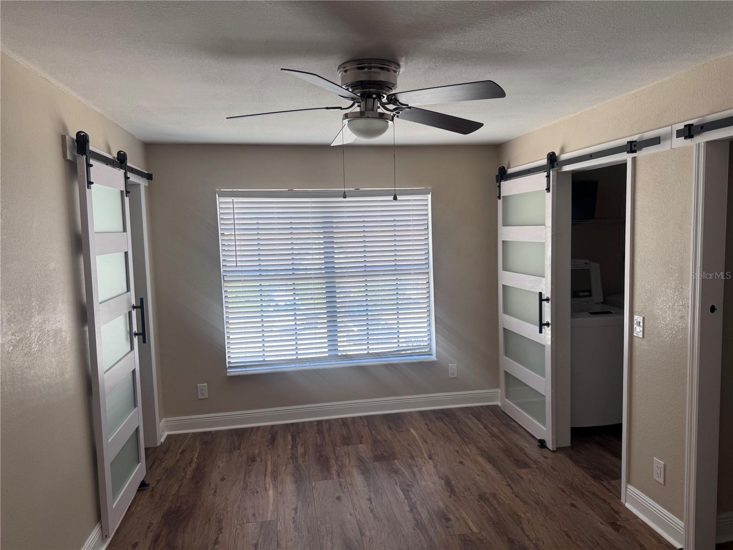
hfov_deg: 71.6
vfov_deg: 56.8
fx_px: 508
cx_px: 366
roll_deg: +1.9
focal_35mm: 24
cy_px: 275
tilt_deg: -4.7
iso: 50
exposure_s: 1/120
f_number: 1.78
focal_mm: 6.76
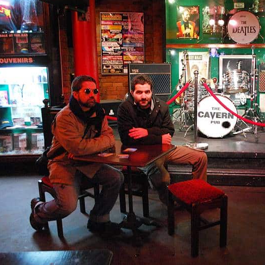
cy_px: 131
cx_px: 200
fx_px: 303
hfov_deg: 45.5
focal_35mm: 35
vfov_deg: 47.2
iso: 1600
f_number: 3.5
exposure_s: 1/8
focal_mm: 18
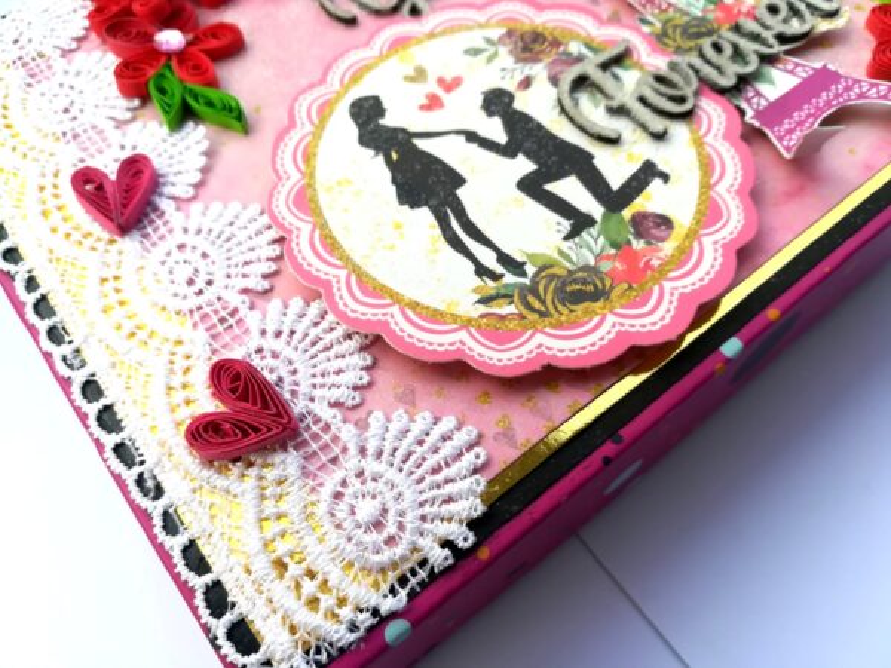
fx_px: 669
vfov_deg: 53.1
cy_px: 334
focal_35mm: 26
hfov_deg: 67.3
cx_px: 446
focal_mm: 3.83
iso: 50
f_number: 2.2
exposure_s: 1/175
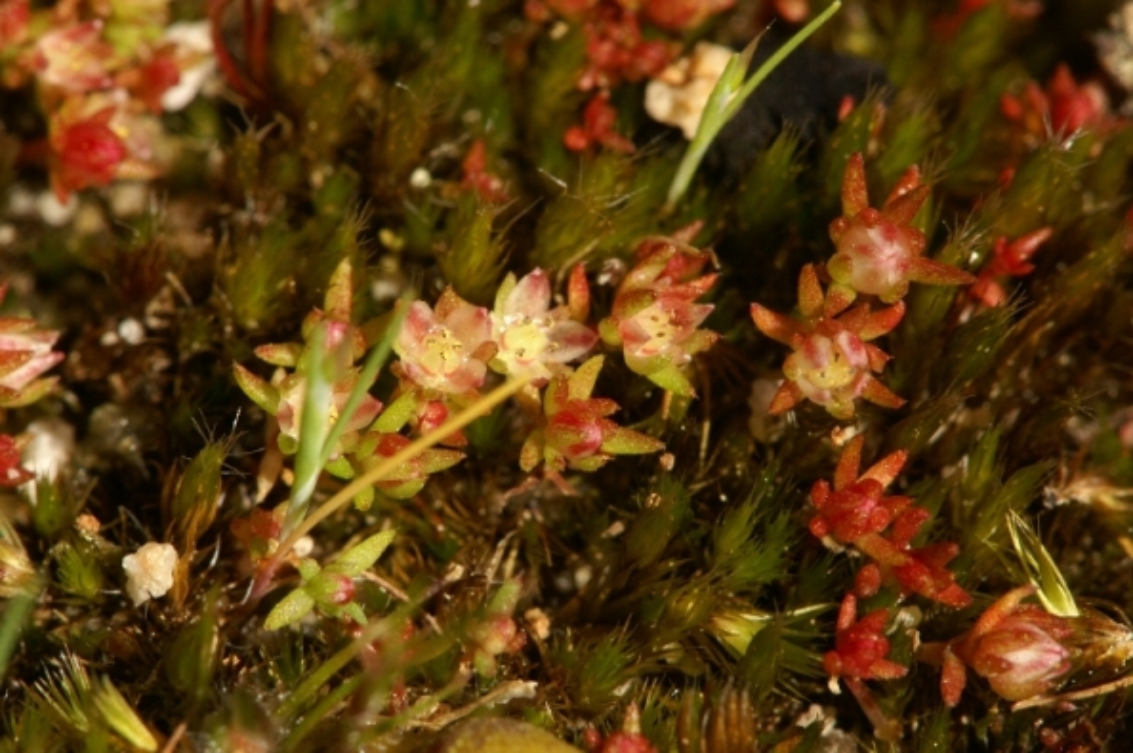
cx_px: 566
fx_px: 4717
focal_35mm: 150
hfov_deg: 13.7
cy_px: 376
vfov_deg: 9.1
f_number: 11
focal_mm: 100
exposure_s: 1/40
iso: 100
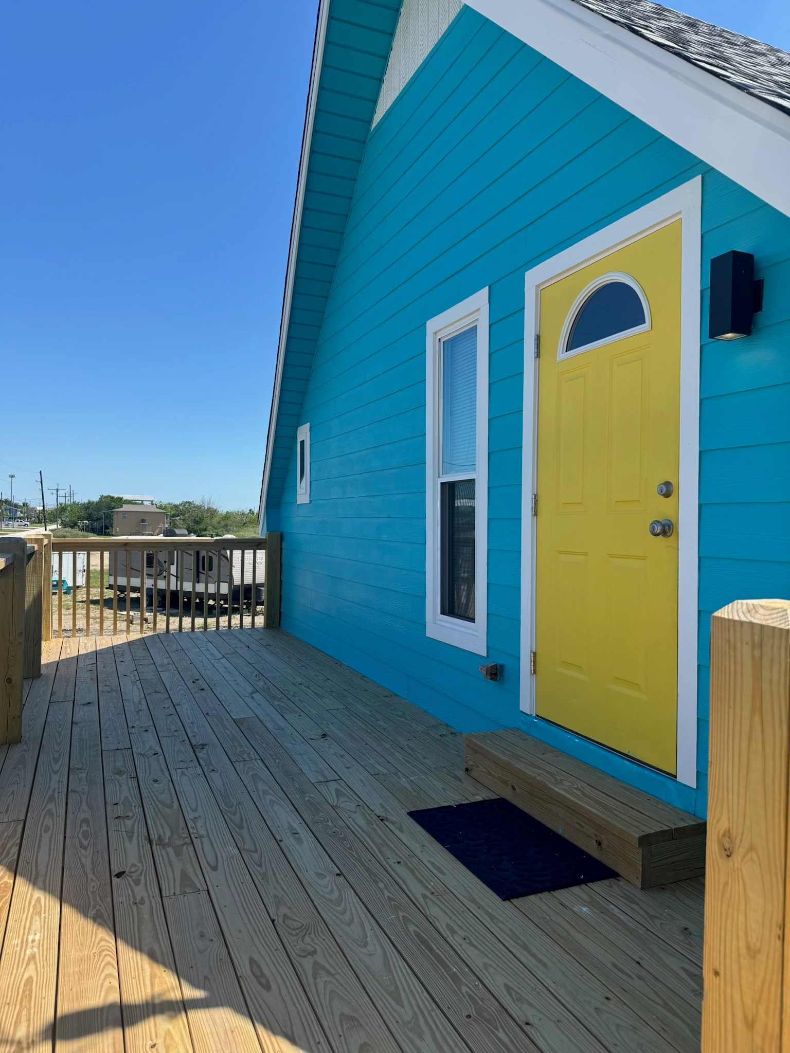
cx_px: 395
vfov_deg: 71.6
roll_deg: -0.6
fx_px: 730
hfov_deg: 56.8
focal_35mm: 24
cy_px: 526
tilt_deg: +1.2
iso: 80
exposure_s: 1/3096
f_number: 1.78
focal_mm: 6.76
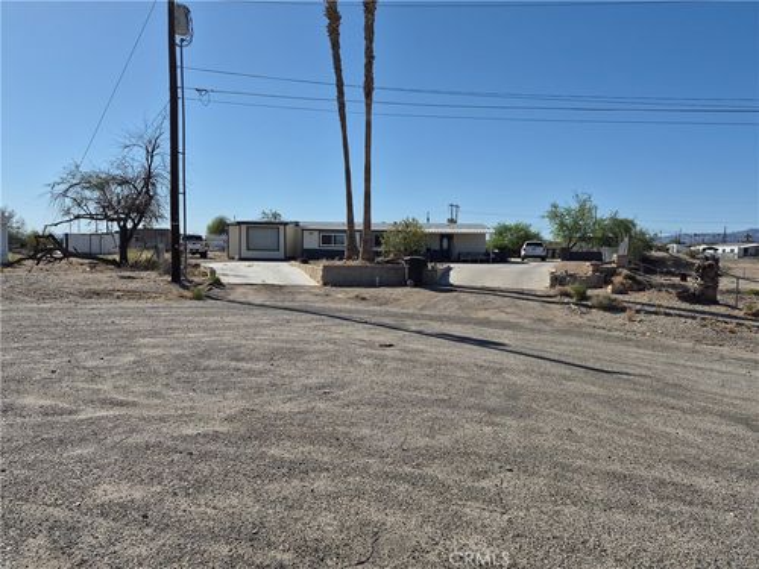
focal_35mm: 23
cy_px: 284
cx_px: 380
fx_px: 504
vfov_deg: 58.9
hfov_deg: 73.9
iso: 64
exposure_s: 1/7696
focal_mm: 5.4
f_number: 1.8
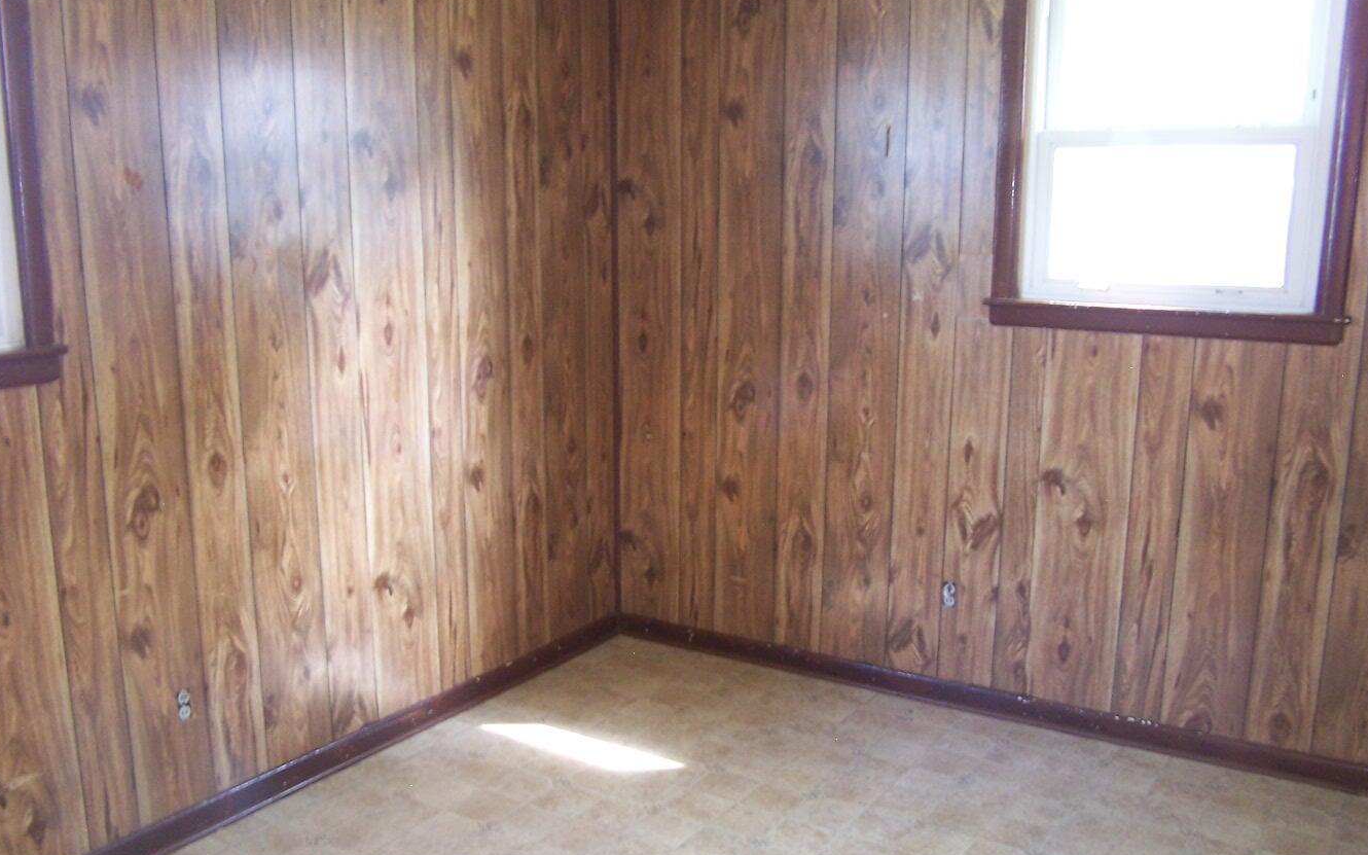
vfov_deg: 27.4
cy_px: 493
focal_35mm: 47
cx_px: 659
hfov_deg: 42.6
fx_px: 1752
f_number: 2.8
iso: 140
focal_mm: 6.3
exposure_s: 1/4
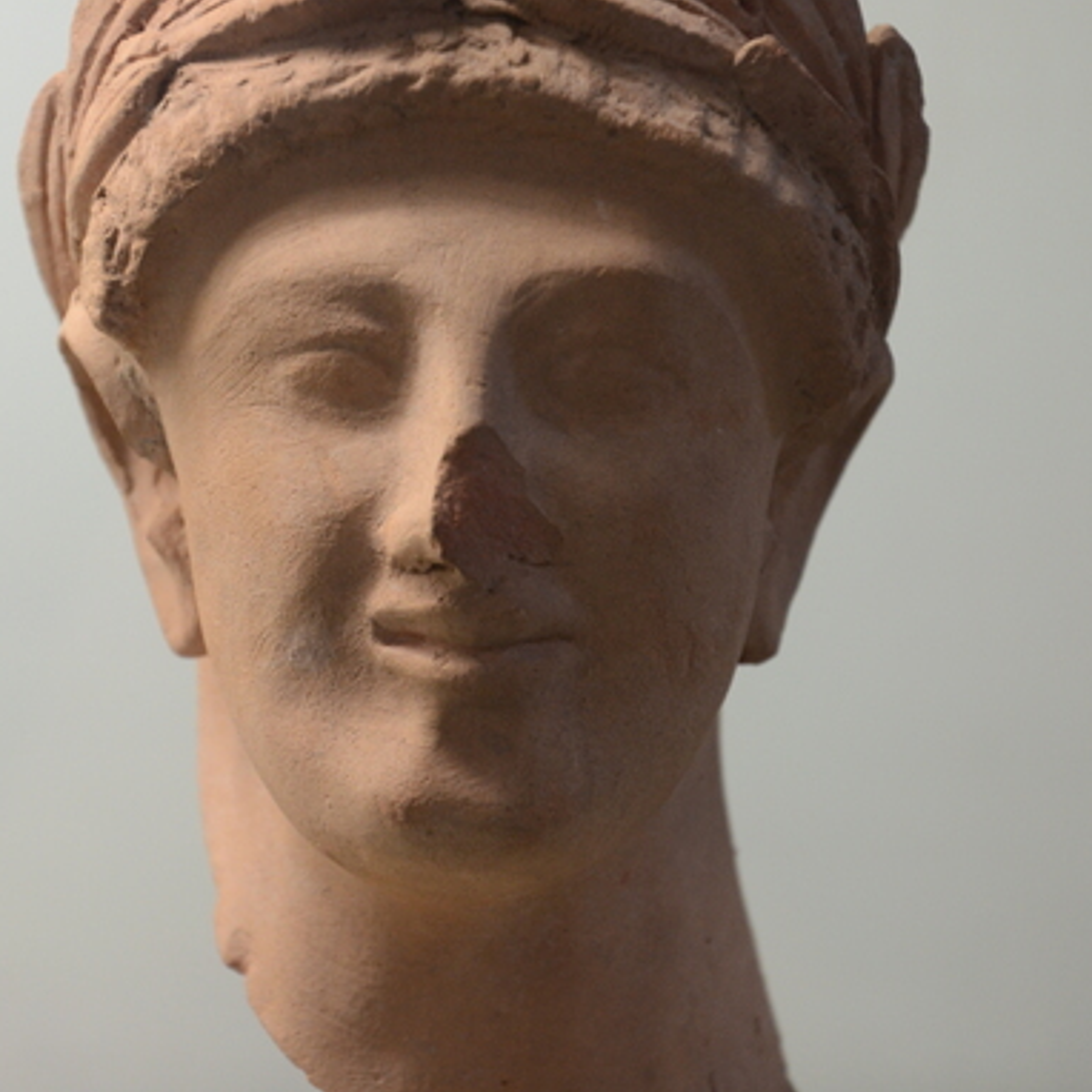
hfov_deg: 12.7
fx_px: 4890
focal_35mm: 137
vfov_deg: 12.7
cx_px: 477
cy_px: 577
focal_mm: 62
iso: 1000
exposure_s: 1/50
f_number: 5
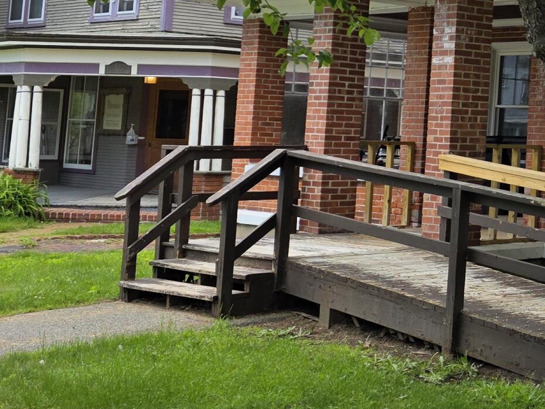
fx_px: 1165
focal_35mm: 74
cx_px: 765
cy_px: 40
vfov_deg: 19.5
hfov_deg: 22.6
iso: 80
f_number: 1.7
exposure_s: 1/3168
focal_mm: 6.3
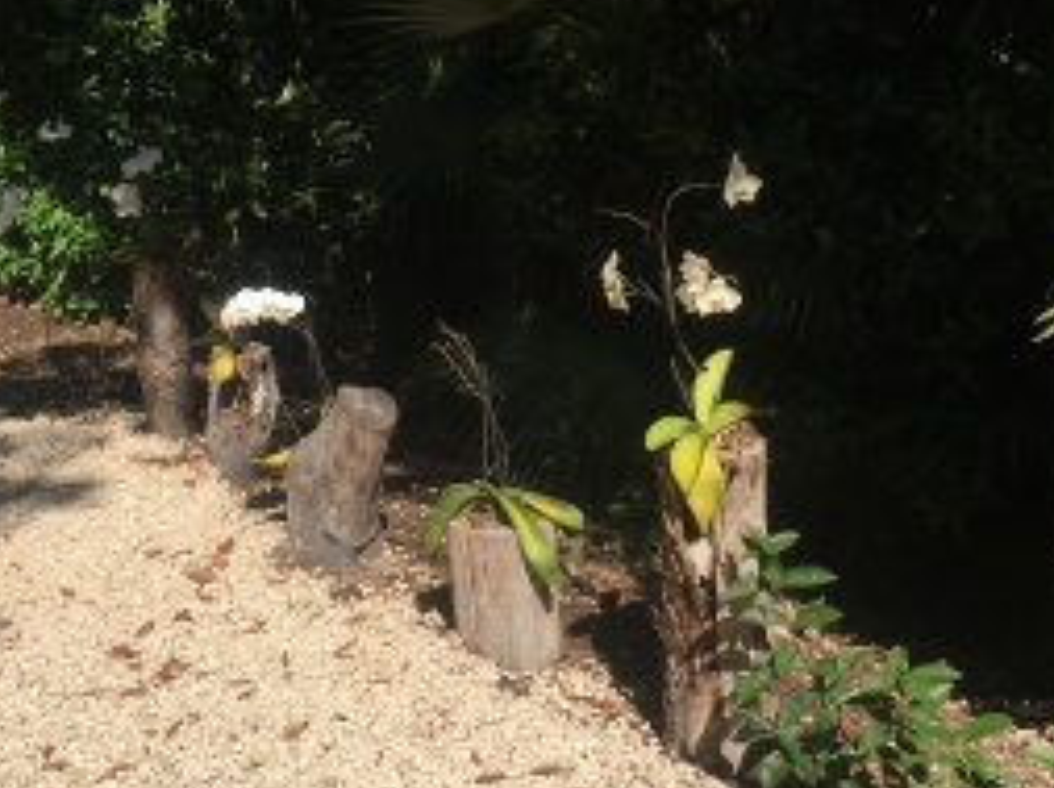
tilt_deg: -19.2
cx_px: 475
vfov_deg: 34.3
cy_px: 404
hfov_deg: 44.8
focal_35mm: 42
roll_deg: +0.8
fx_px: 1277
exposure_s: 1/1832
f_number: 2.2
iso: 25
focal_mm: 4.15
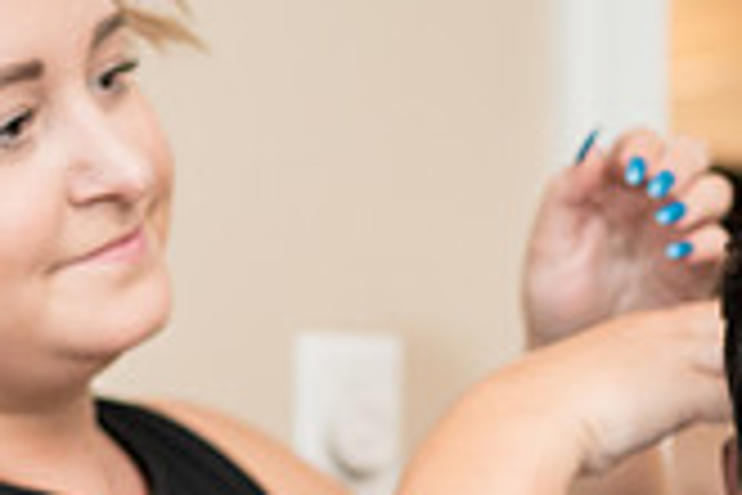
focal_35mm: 123
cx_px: 580
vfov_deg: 11.0
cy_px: 533
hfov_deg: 16.5
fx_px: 2535
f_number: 2
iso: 800
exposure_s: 1/250
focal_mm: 35
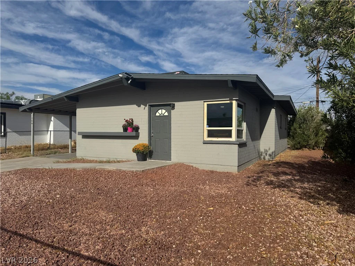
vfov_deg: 56.8
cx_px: 178
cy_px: 133
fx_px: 246
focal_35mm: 24
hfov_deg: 71.6
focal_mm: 6.76
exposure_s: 1/7937
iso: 80
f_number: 1.78
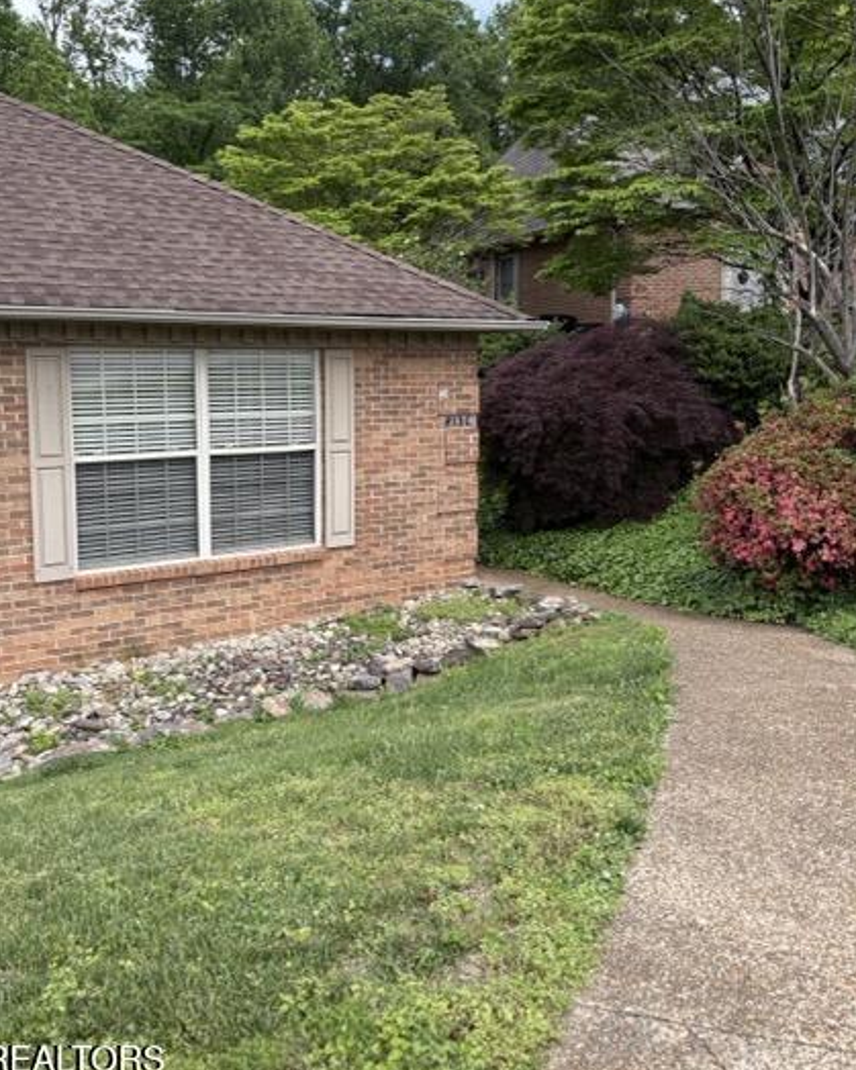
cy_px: 464
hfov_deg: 47.0
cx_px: 384
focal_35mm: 31
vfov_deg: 57.0
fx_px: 982
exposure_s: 1/1953
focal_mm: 5.96
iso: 64
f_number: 1.6
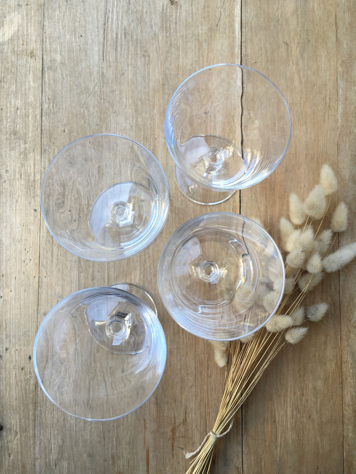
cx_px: 178
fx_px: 398
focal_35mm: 29
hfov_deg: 48.2
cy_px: 237
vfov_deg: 61.7
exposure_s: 1/100
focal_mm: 4.15
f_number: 2.2
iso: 25
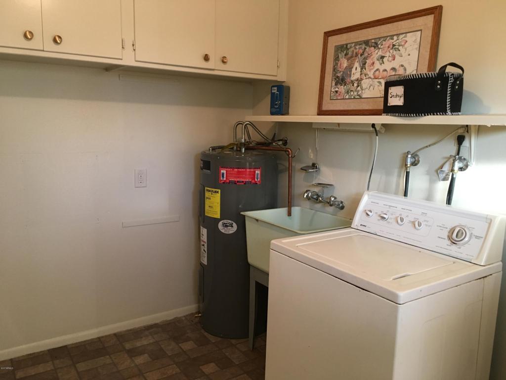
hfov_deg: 61.7
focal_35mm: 29
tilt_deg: -9.6
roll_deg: -2.2
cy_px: 190
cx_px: 253
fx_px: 424
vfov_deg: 48.2
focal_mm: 4.15
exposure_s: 1/30
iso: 125
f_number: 2.2
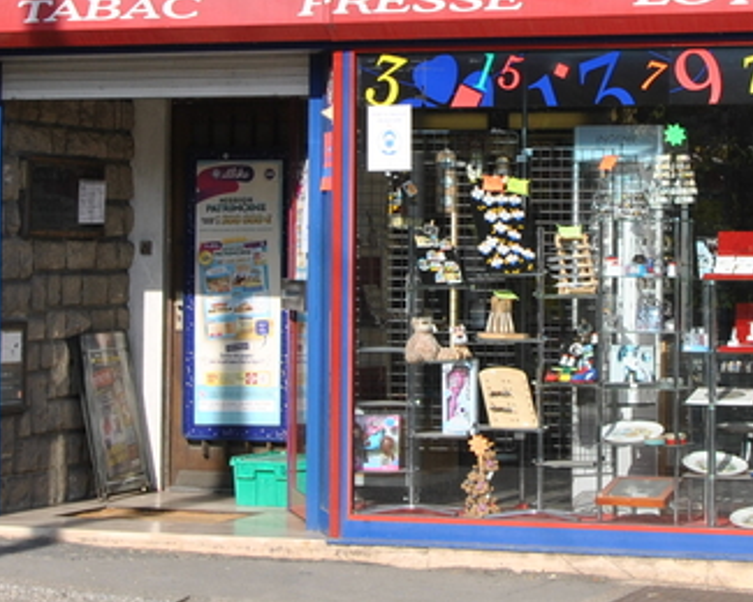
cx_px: 497
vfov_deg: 12.7
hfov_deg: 15.9
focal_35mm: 121
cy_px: 144
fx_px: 2697
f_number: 8
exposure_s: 1/250
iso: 100
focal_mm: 26
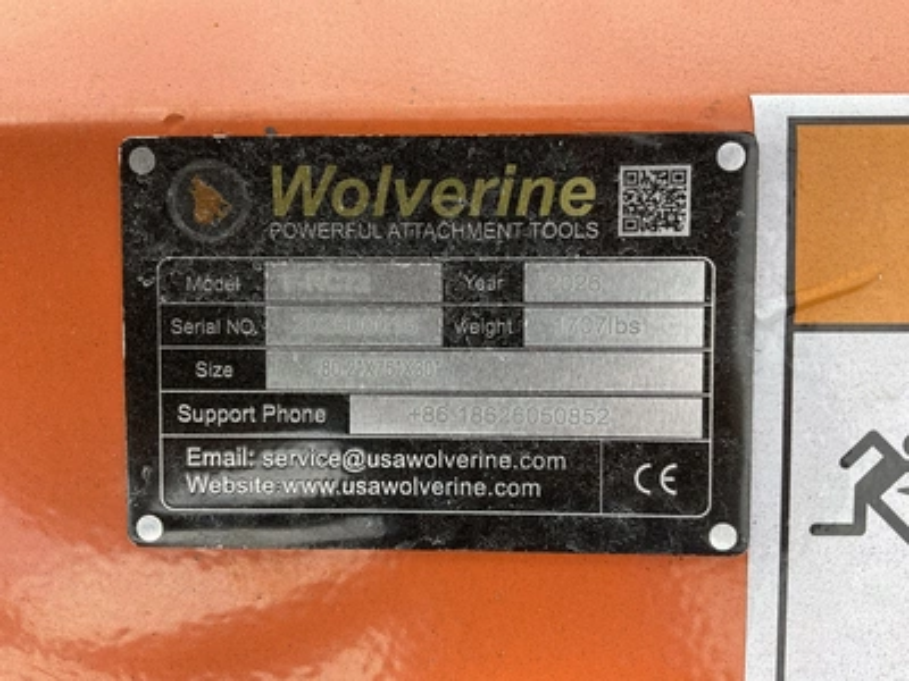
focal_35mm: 29
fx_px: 762
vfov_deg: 48.2
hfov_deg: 61.7
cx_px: 454
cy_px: 340
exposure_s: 1/243
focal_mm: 3
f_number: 1.8
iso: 20
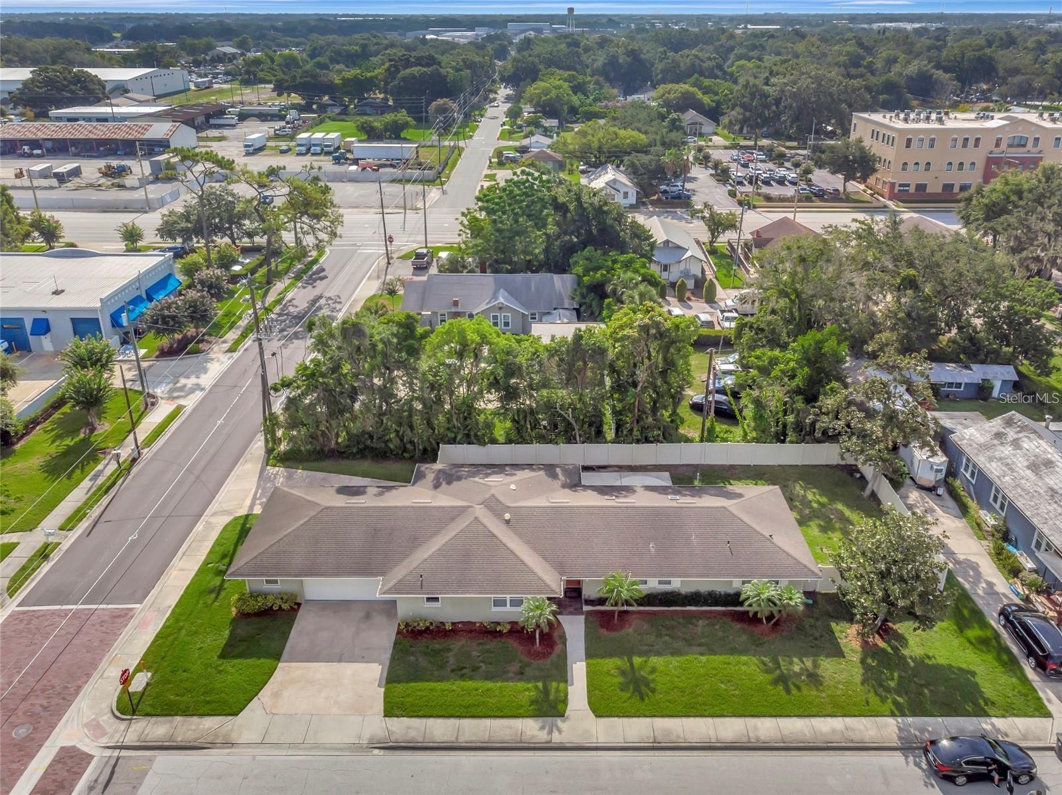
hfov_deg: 71.6
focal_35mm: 24
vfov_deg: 56.8
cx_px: 531
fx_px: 736
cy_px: 398
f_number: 2.8
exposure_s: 1/320
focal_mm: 4.5
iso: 100
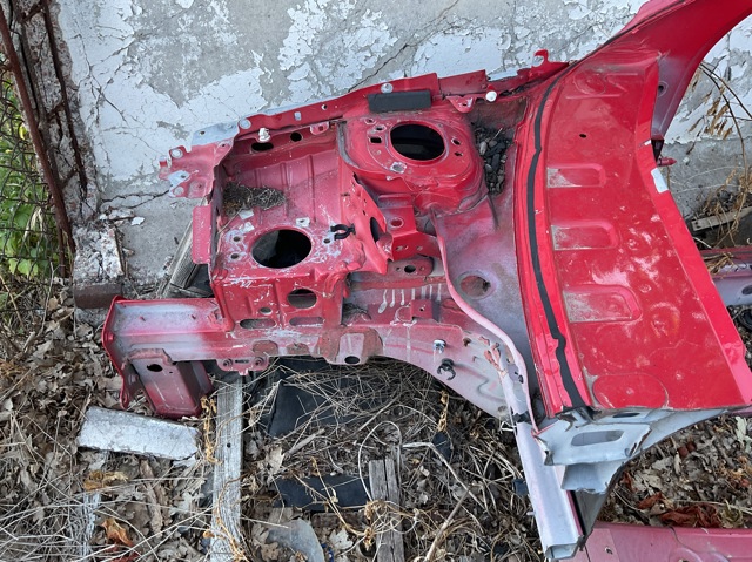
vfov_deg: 48.2
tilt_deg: -45.9
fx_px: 630
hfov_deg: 61.7
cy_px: 281
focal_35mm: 29
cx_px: 376
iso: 40
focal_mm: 3
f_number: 1.8
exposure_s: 1/120
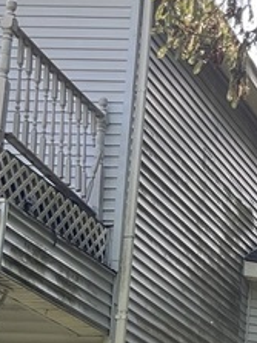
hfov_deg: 10.4
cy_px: 446
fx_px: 1248
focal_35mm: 126
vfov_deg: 14.9
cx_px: 591
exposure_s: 1/244
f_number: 1.6
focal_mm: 5.1
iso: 50
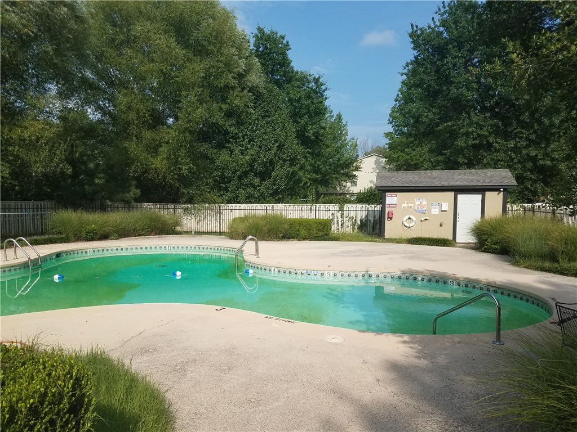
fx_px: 433
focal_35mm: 26
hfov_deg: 67.3
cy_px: 216
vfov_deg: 53.1
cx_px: 288
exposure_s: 1/2616
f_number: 1.7
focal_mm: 4.2
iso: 40
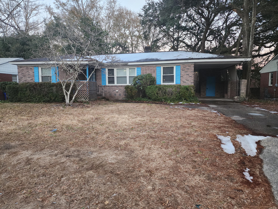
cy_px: 104
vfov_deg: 58.9
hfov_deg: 73.9
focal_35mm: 23
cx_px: 139
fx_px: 185
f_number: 1.8
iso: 400
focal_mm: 6.4
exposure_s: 1/120
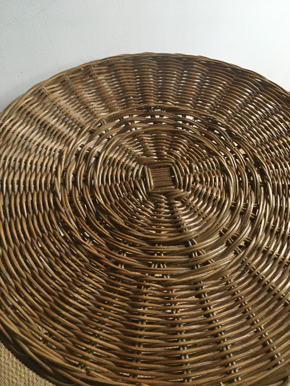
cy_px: 193
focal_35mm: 29
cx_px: 145
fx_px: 324
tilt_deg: -57.0
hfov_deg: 48.2
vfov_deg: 61.7
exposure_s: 1/17
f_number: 2.2
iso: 200
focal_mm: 4.15
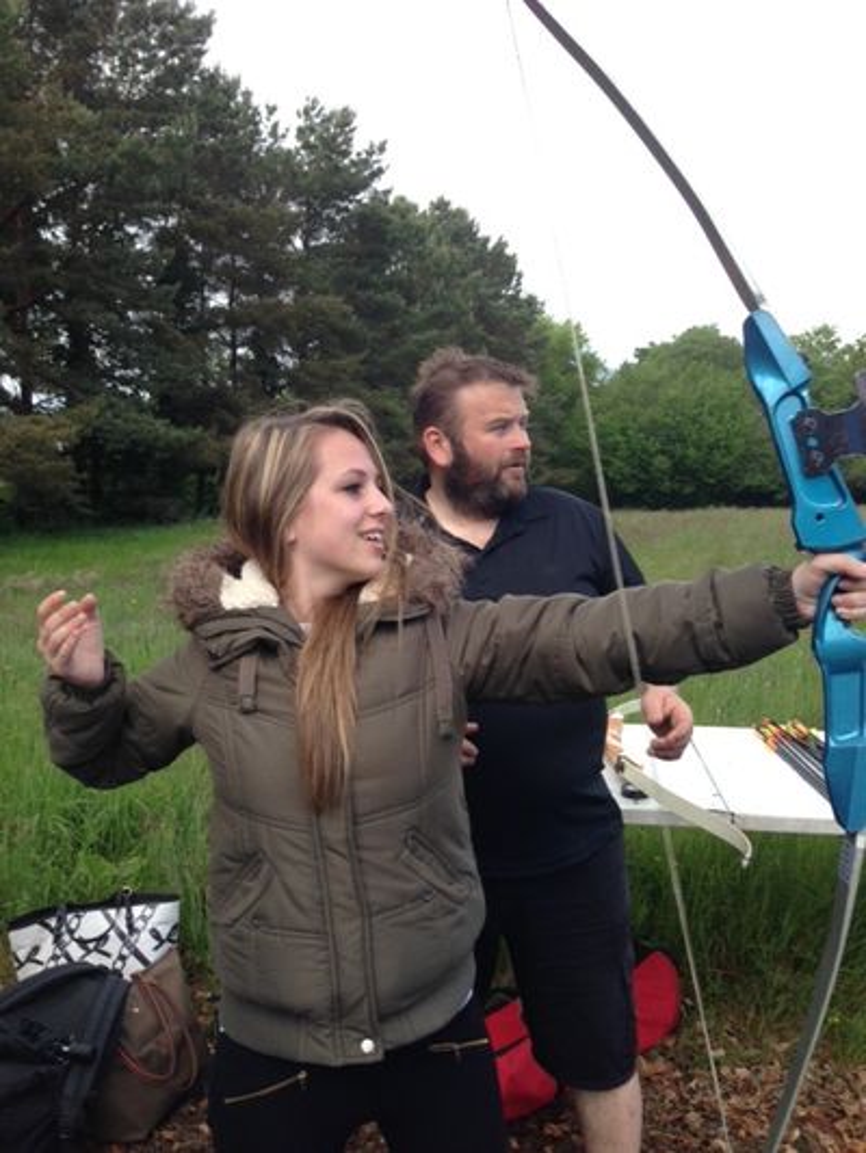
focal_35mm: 33
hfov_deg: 43.0
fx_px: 1100
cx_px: 433
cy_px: 576
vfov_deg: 55.3
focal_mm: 4.12
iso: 50
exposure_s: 1/321
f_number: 2.4
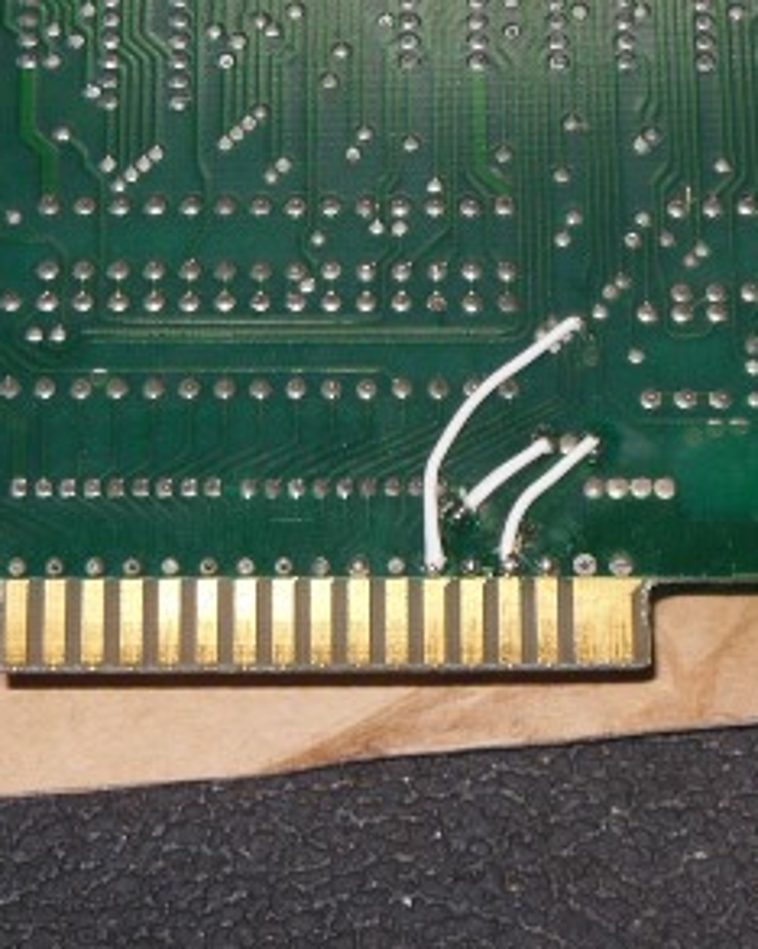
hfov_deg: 11.8
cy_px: 418
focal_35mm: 130
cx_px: 538
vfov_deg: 14.8
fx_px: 3649
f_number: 4.6
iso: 125
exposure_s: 1/60
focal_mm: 15.5
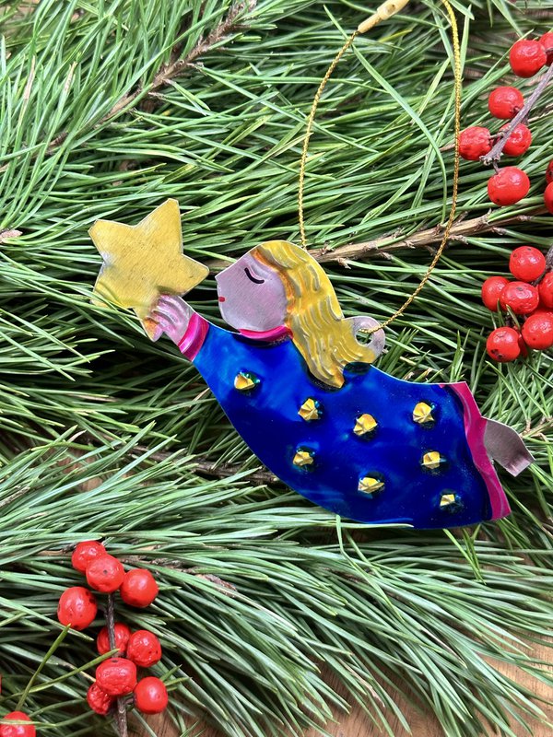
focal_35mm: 48
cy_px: 368
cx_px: 276
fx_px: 1022
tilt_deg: -78.6
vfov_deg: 39.7
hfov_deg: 30.3
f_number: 1.78
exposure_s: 1/50
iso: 250
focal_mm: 6.86
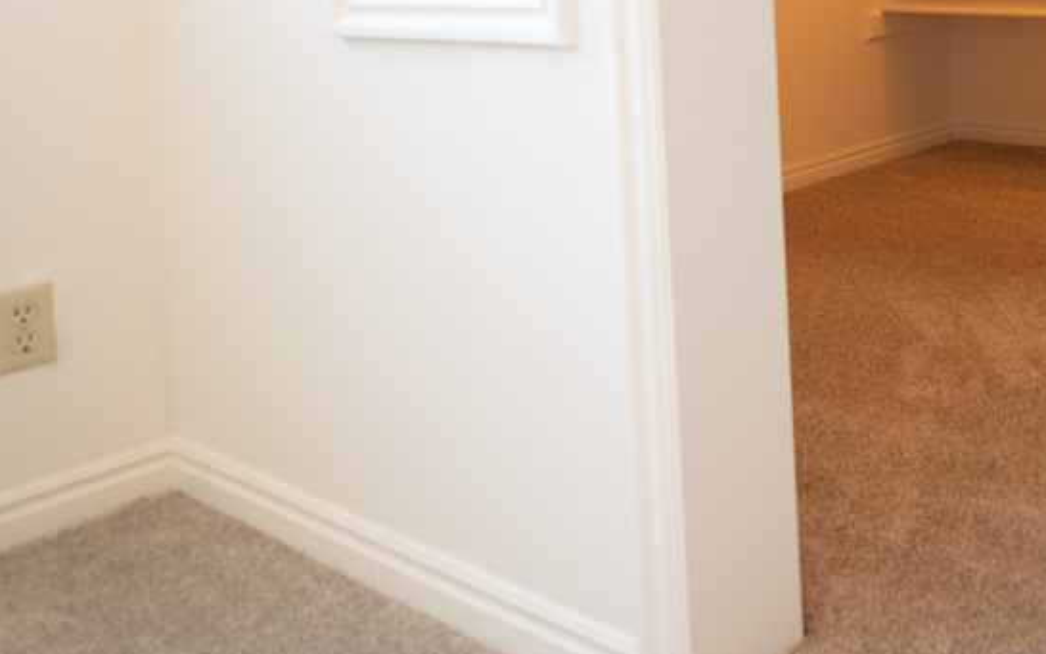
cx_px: 1069
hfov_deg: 40.0
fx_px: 1226
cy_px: -69
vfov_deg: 27.3
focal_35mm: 43
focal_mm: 16
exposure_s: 1/90
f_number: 2.8
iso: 800
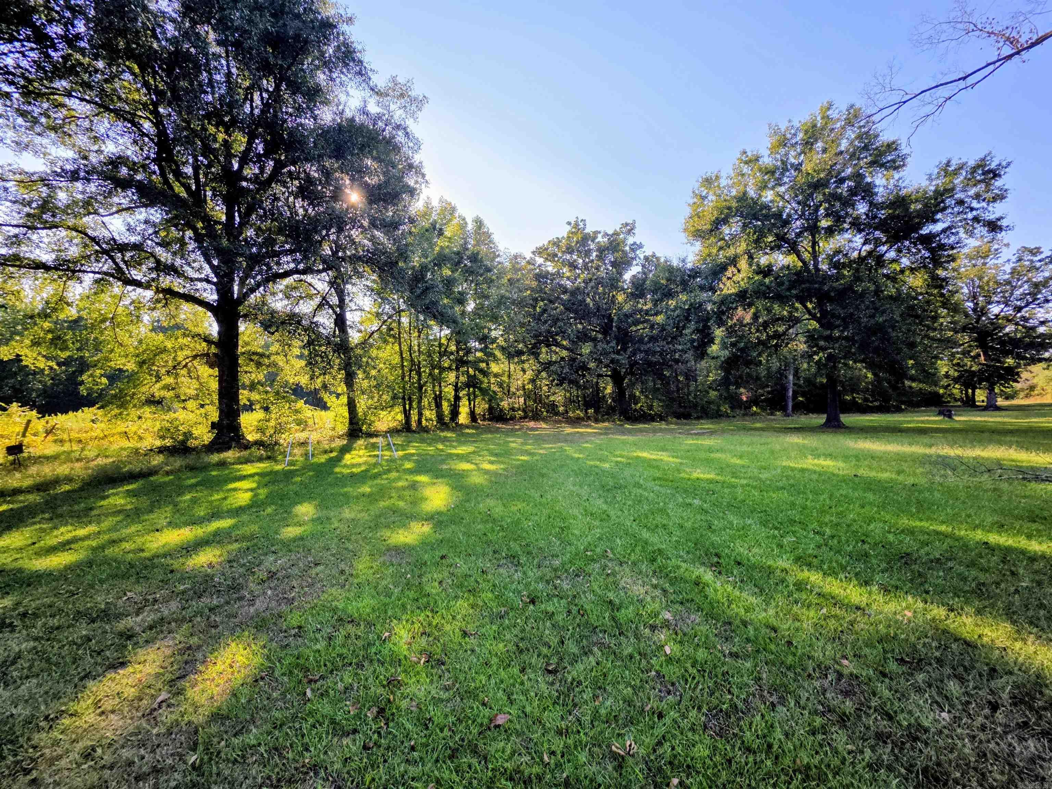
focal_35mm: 13
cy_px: 394
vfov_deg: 89.9
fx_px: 395
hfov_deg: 106.2
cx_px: 526
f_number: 1.9
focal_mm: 2.2
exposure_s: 1/1067
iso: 40
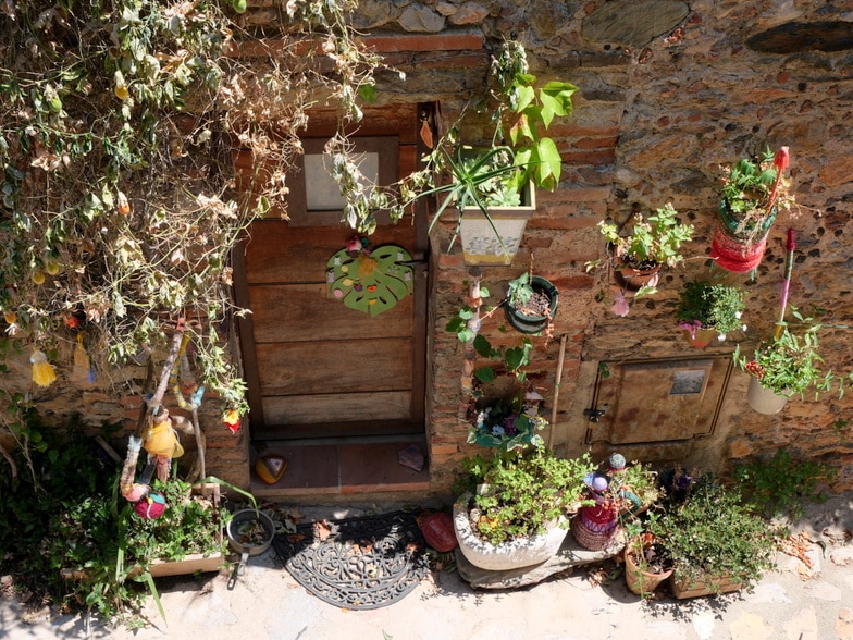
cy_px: 325
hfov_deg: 37.5
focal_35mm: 51
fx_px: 1257
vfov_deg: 28.6
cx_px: 420
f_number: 8
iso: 200
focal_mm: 25
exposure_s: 1/200
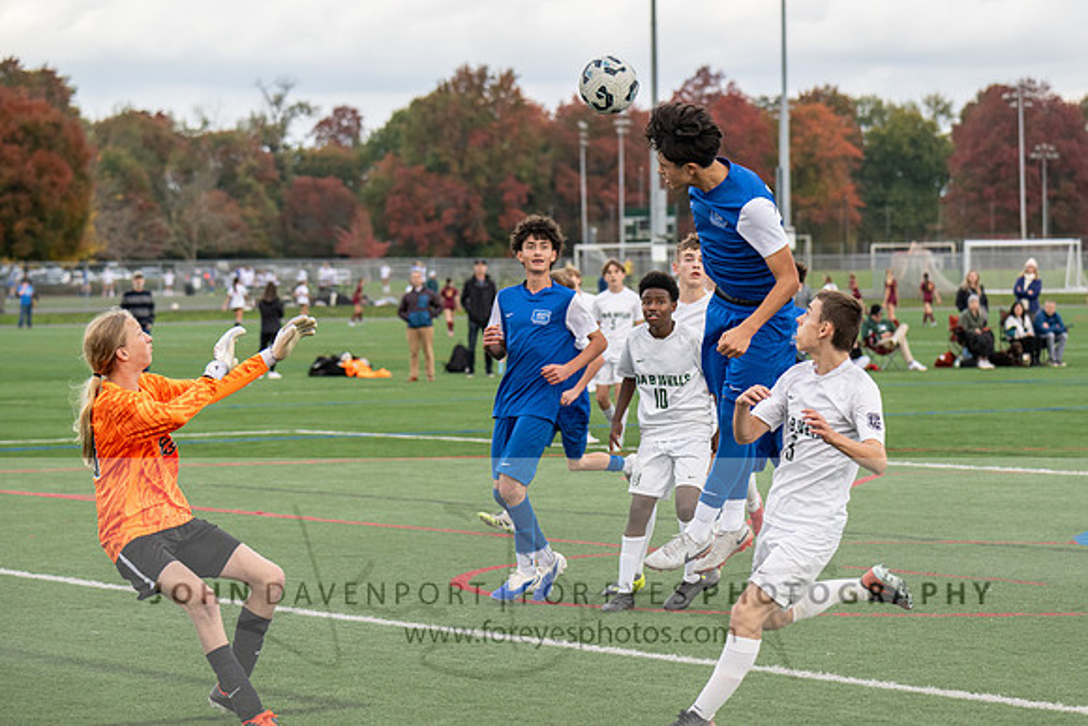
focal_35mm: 132
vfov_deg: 10.4
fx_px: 3992
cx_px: 610
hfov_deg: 15.5
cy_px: 331
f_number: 5
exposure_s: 1/1000
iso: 1100
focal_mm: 116
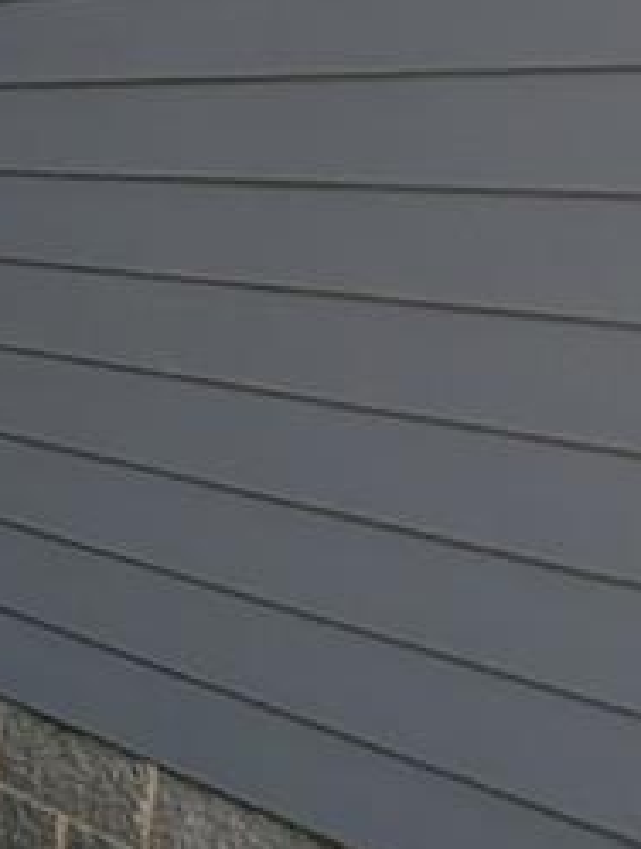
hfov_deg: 12.1
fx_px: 1819
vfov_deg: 26.2
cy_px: 484
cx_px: -1175
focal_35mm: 74
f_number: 1.7
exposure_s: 1/2545
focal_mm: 2.02
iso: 53
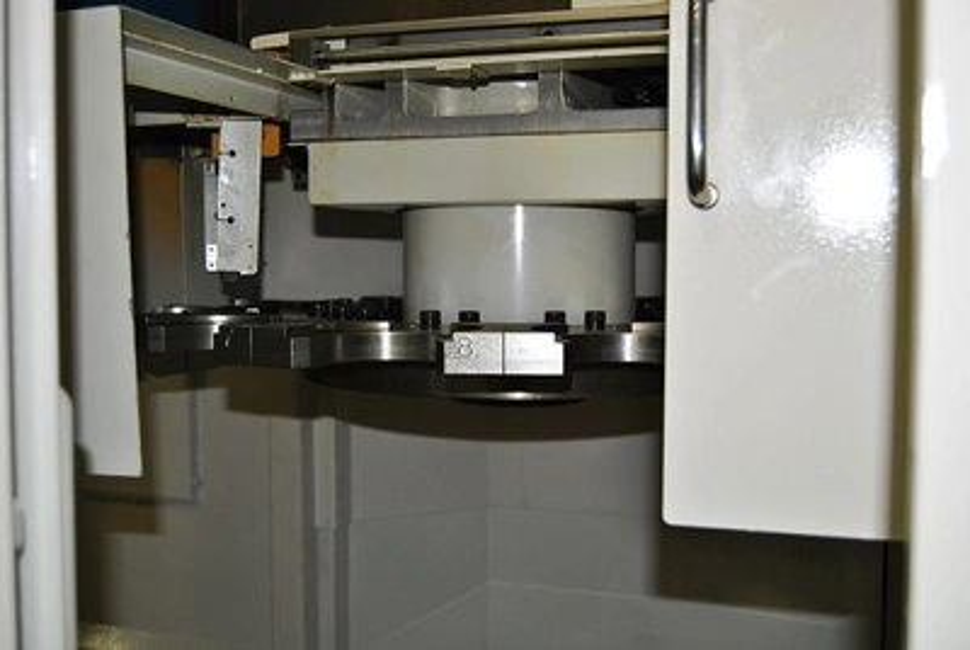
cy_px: 325
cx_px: 485
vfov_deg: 34.3
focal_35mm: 39
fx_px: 1052
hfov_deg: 49.5
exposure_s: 1/60
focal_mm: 26
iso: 200
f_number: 4
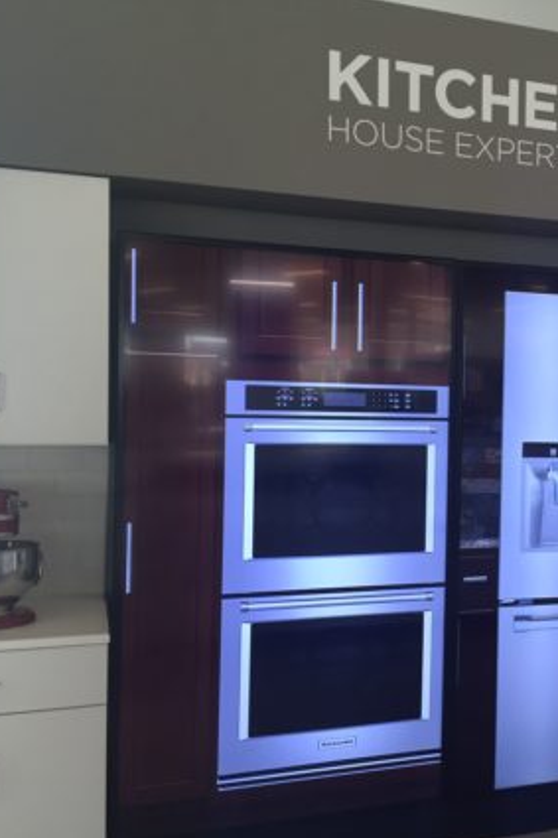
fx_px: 954
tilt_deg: -0.8
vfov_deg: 47.4
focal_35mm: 41
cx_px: 512
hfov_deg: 31.0
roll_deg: -1.6
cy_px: 423
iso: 32
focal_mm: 4.15
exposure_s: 1/40
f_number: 2.2
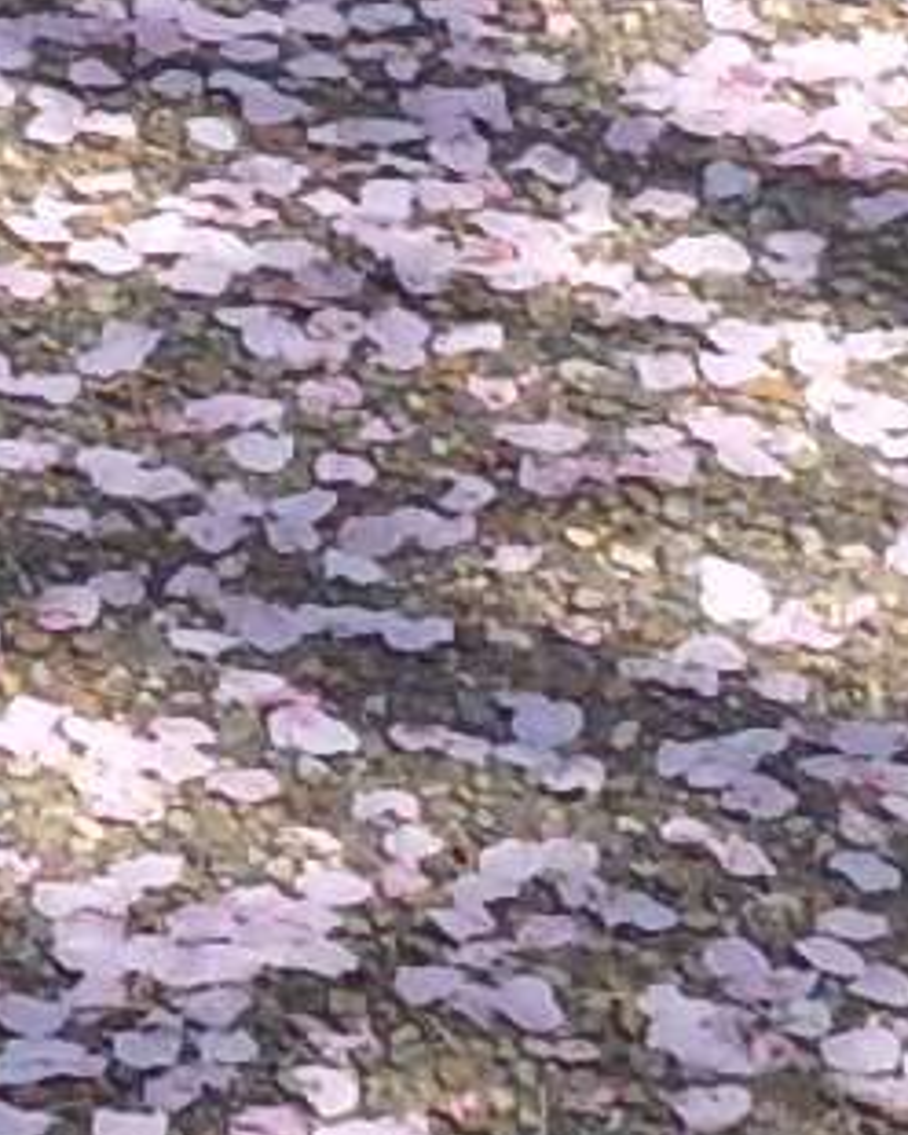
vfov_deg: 5.3
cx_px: -600
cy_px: -421
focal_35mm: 363
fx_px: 12194
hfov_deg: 4.2
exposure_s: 1/1250
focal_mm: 10.8
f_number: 4.2
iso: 250
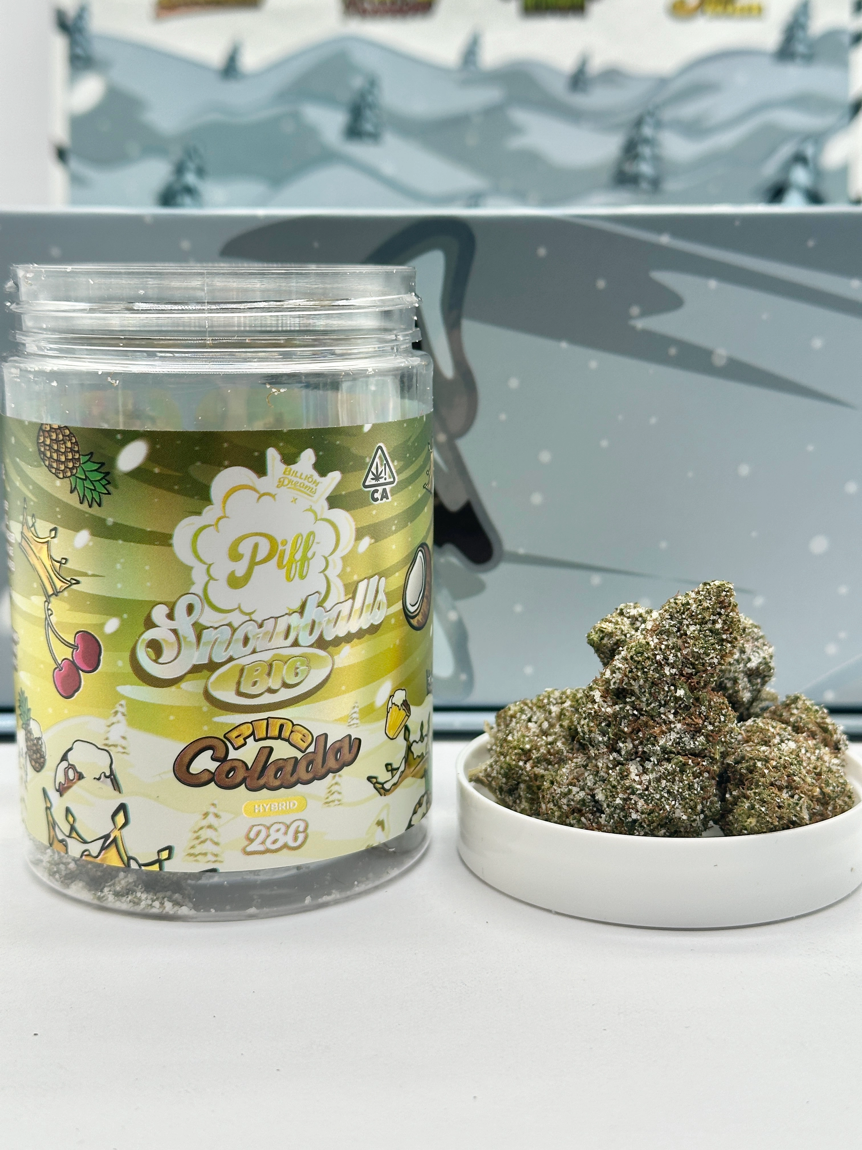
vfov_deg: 39.7
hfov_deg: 30.3
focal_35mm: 48
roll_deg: -0.2
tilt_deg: -11.4
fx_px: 1594
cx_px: 431
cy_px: 575
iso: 64
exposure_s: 1/384
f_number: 1.78
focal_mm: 6.86
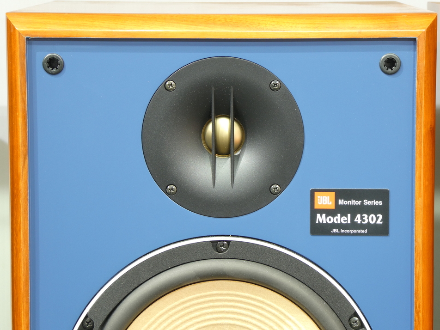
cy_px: 165
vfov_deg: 12.8
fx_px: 1474
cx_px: 221
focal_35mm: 116
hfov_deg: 17.0
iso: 100
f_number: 5.1
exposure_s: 1.3
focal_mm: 20.6
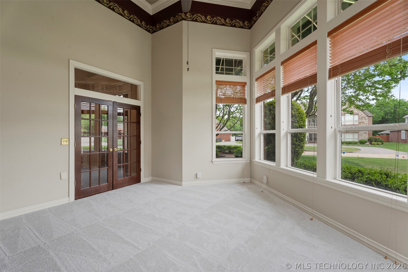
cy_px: 136
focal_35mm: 16
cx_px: 204
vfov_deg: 73.7
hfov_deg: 96.7
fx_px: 181
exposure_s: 1/8
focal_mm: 16
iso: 200
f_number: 9
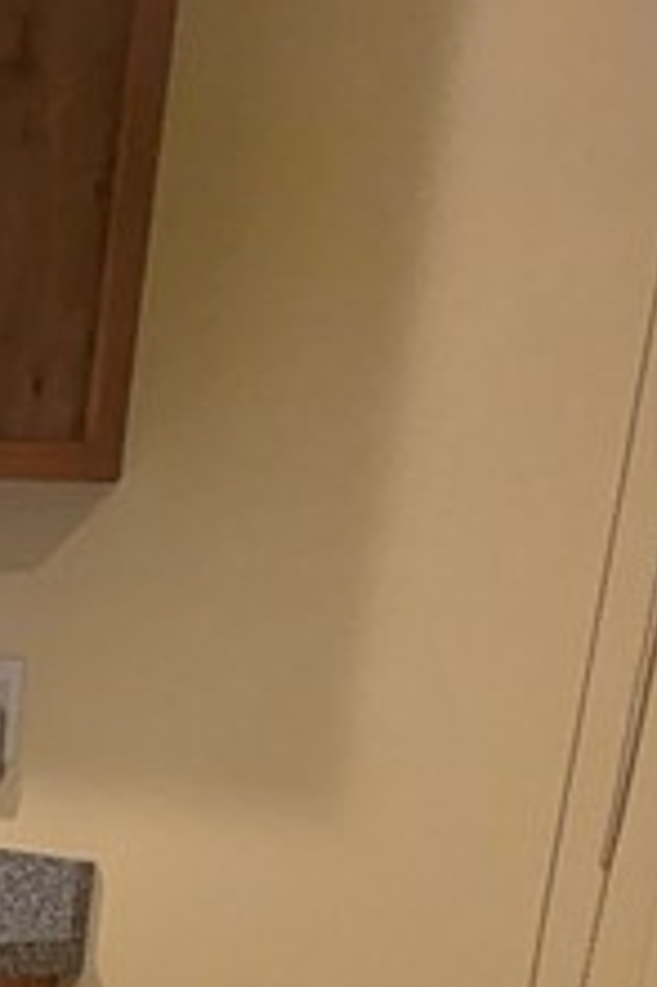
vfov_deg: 24.0
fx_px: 2111
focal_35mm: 77
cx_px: -869
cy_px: 1186
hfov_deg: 13.5
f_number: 2.2
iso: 268
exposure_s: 1/60
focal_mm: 2.35
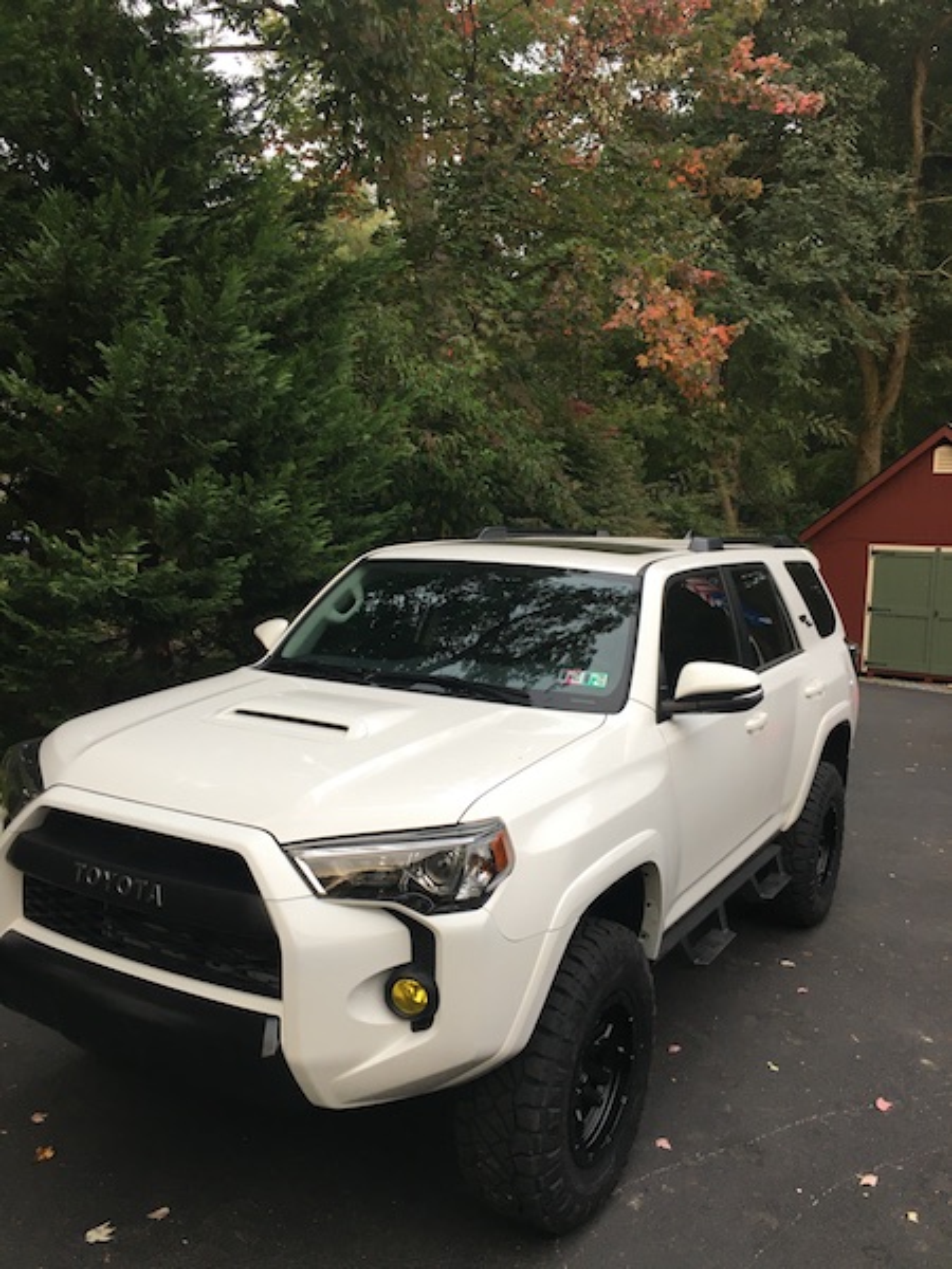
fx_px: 1063
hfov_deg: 48.2
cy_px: 634
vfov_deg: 61.7
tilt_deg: -5.7
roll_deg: -1.8
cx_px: 476
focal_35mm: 29
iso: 25
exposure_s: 1/40
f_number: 2.2
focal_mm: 4.15
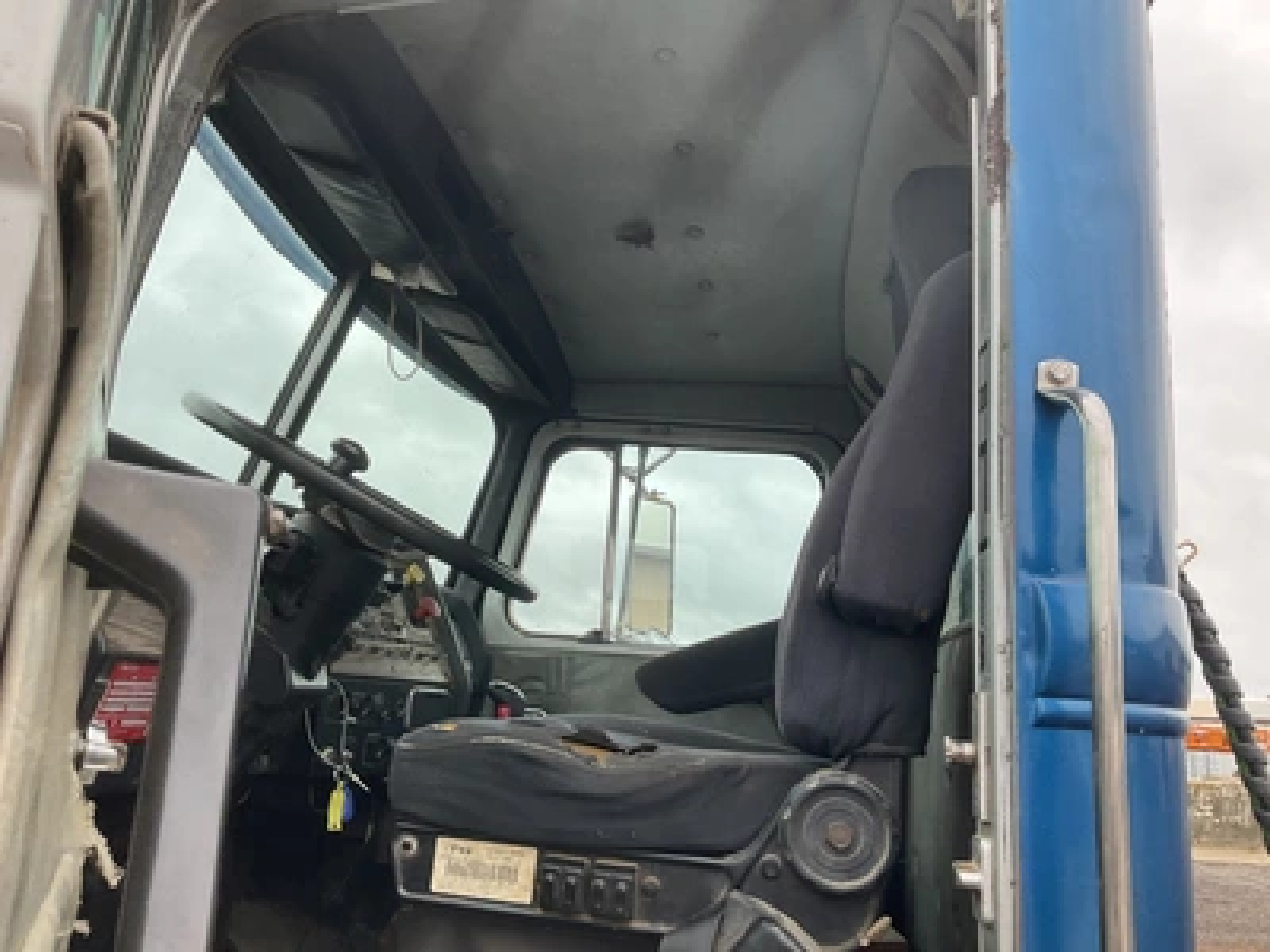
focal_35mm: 29
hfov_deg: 61.7
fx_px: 1064
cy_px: 476
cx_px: 635
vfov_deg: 48.2
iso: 20
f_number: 1.8
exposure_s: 1/150
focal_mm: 3
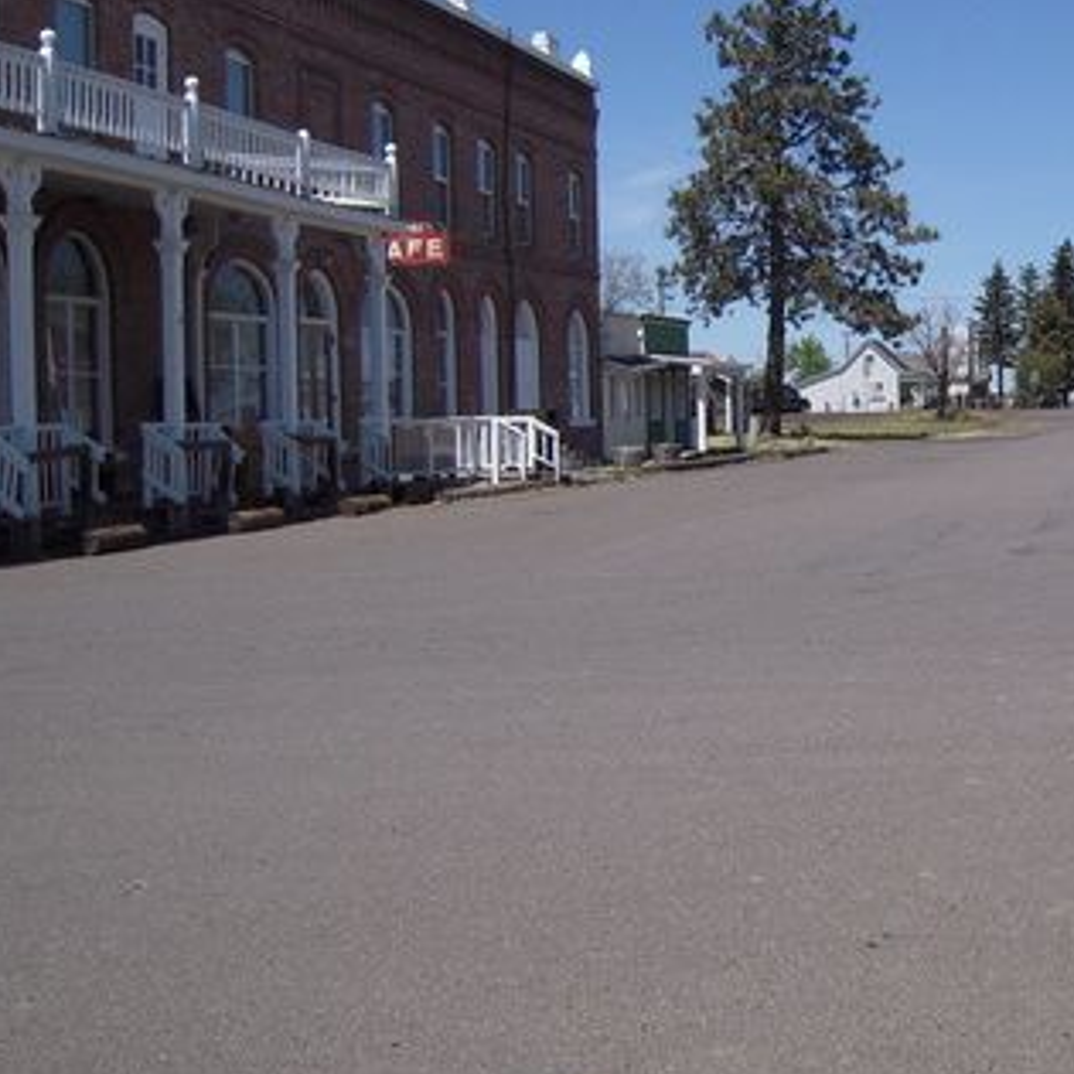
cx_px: 919
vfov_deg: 29.9
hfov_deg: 29.1
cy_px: 409
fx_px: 2001
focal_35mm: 57
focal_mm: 5
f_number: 5.4
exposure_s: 1/640
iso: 100
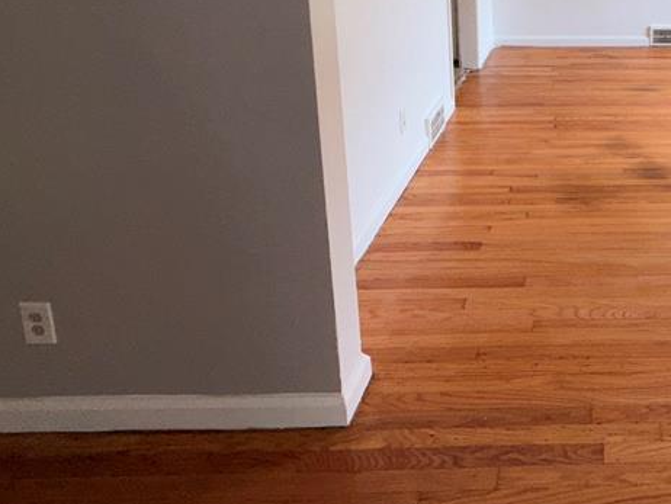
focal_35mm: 31
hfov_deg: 50.4
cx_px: 626
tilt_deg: -6.1
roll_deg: +1.0
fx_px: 601
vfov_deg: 39.6
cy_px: -9
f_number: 2.2
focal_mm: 2.22
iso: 32
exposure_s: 1/122
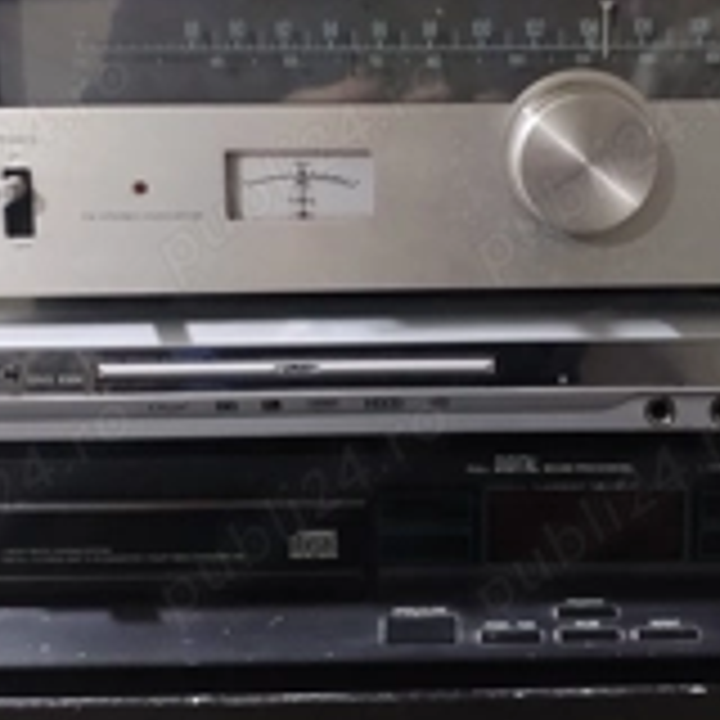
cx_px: 459
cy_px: 238
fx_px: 1506
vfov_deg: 26.7
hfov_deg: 26.8
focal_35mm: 64
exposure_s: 1/25
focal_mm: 4.75
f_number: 1.8
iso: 603
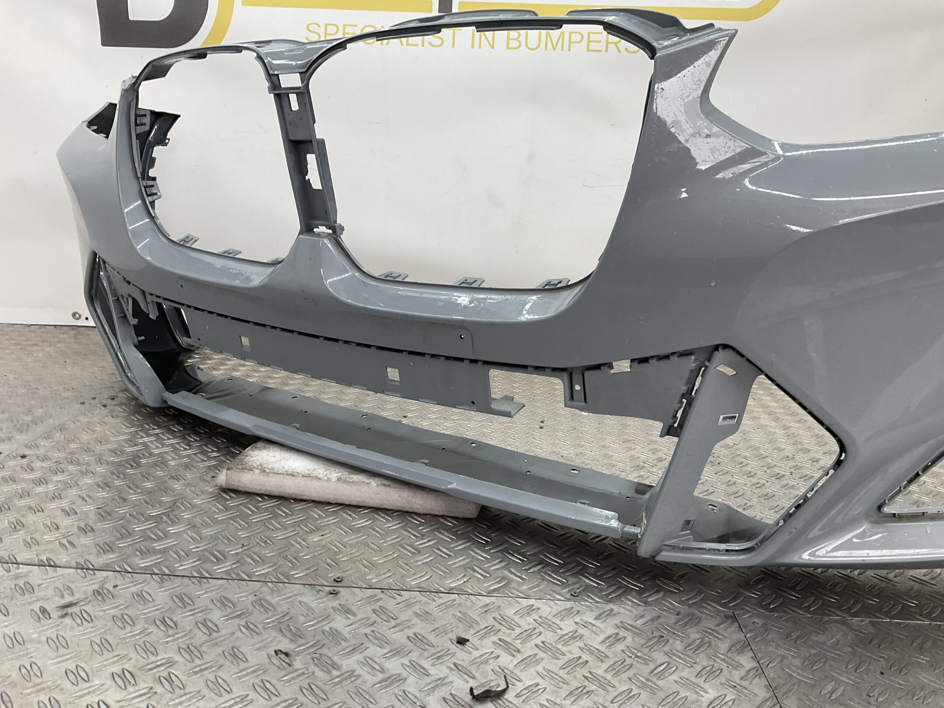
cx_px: 472
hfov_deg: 61.7
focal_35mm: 29
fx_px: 791
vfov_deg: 48.2
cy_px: 354
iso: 25
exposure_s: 1/120
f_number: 1.8
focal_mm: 3
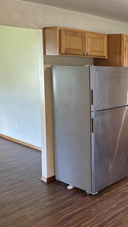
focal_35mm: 43
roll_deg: -2.1
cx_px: 162
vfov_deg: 47.3
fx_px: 259
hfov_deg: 24.5
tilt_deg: -8.2
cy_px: 105
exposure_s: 1/60
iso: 160
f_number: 1.78
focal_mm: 6.86
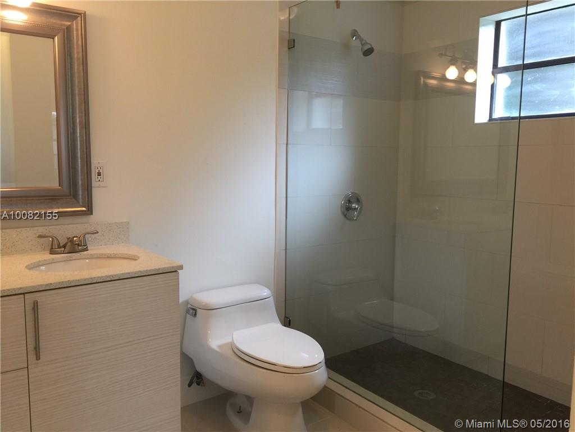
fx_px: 482
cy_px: 216
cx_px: 288
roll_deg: -1.1
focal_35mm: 29
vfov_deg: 48.2
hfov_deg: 61.7
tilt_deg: -6.0
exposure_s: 1/30
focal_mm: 4.15
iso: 32
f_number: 2.2
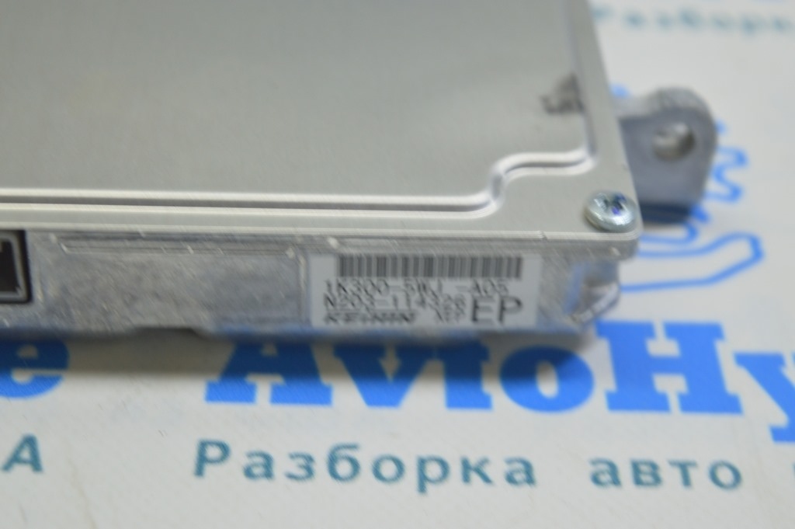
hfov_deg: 28.1
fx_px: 1589
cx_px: 398
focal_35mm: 72
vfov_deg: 18.9
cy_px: 264
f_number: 5.6
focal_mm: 48
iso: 400
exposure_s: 1/25
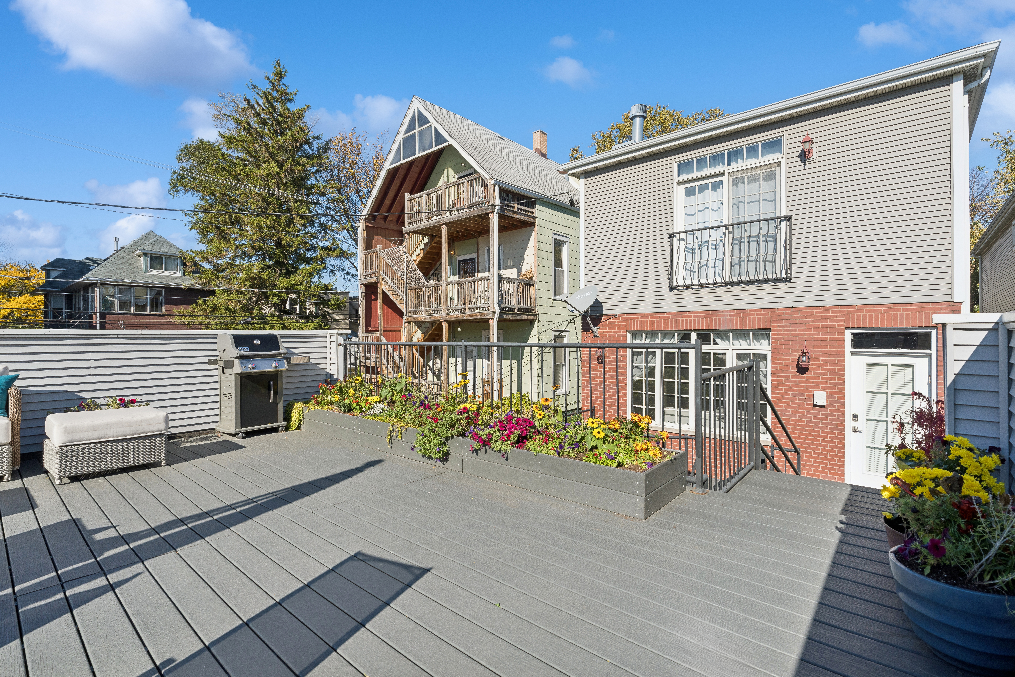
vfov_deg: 73.7
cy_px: 338
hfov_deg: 96.7
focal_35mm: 16
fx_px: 451
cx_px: 508
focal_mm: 16
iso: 320
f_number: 9
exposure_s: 1/640
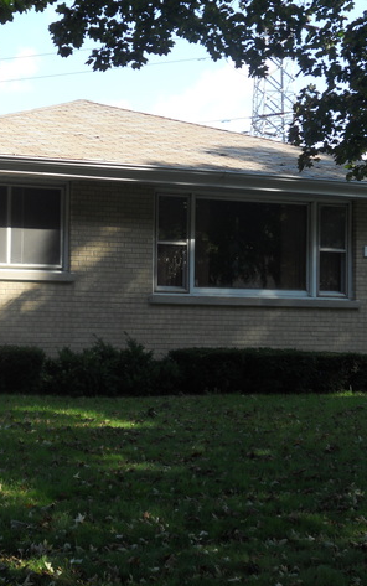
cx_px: 41
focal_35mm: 66
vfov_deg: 31.1
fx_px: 1055
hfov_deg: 19.4
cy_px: 291
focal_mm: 8.2
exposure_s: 1/160
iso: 80
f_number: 4.3
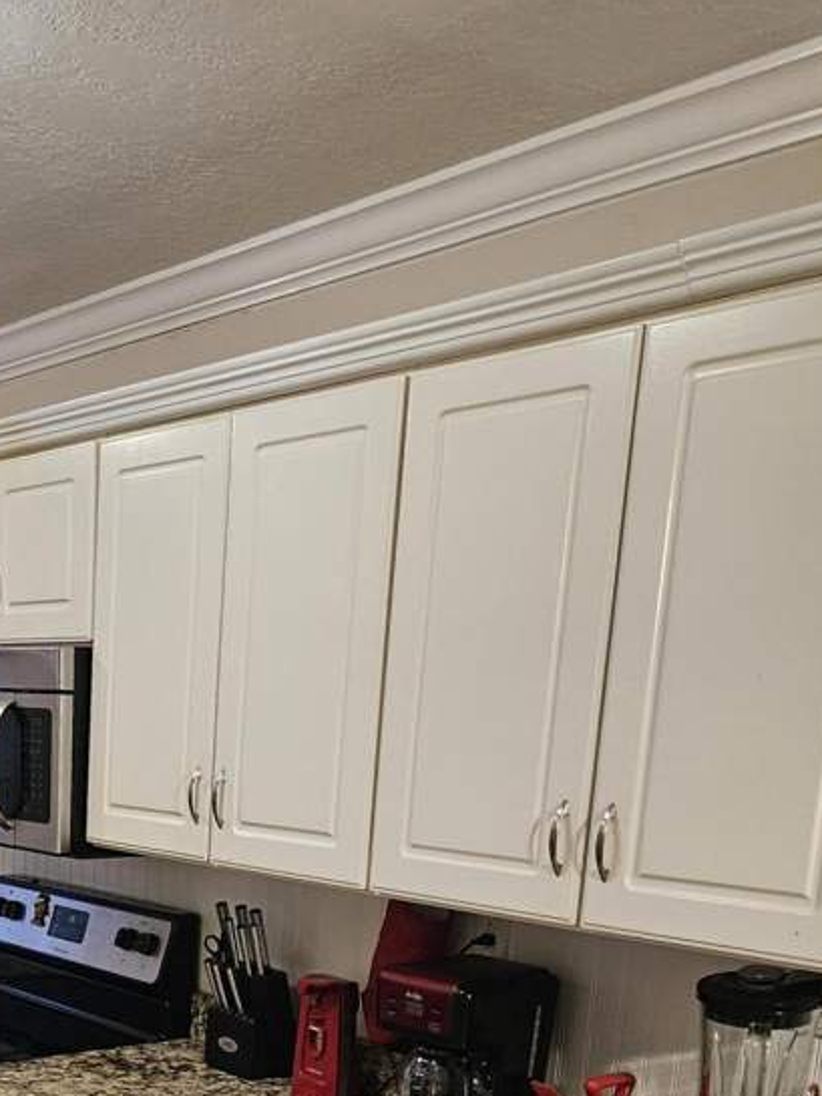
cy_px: 1022
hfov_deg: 30.7
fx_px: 1424
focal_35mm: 45
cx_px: 74
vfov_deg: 38.6
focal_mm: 5.4
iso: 400
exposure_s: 1/120
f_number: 1.8
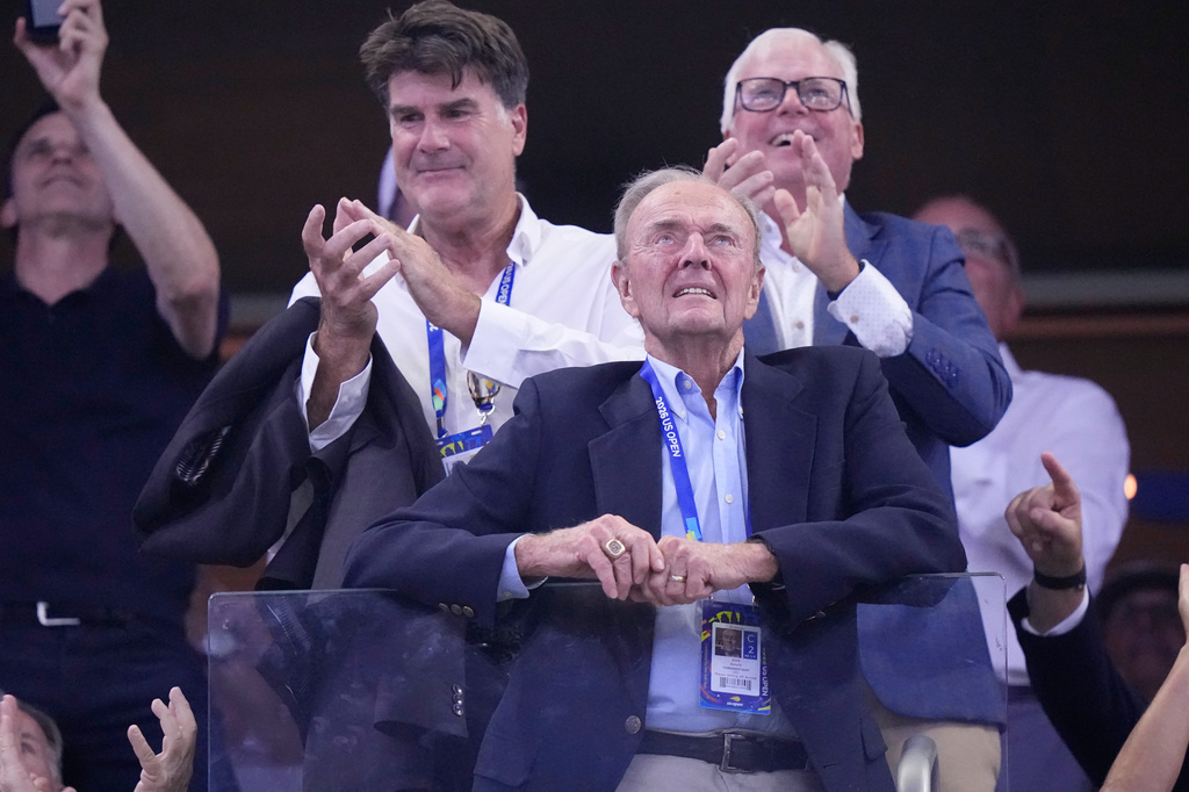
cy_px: 396
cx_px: 594
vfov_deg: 2.3
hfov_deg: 3.4
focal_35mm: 600
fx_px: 19809
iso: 8000
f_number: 2.8
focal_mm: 400
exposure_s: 1/1000
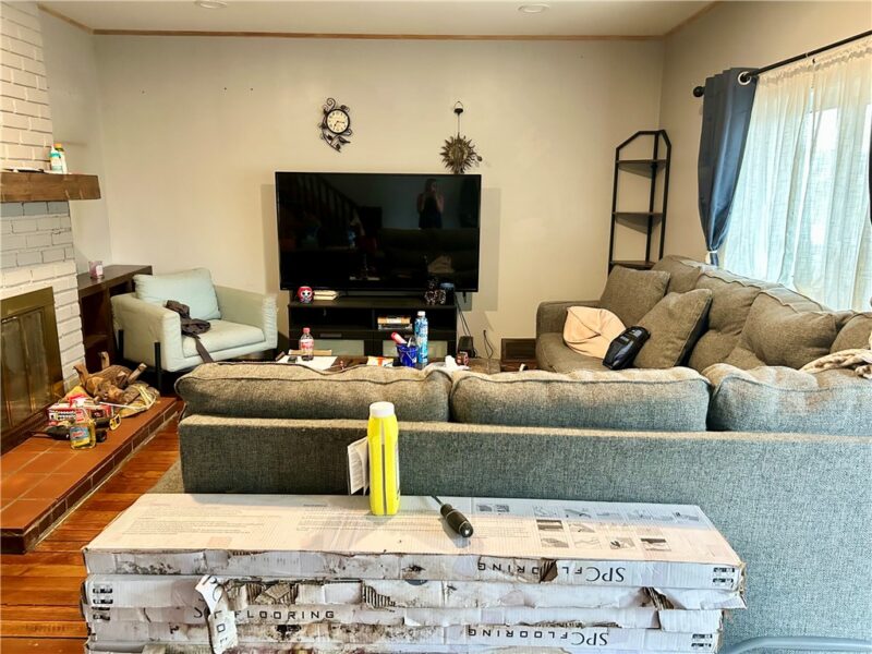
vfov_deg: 53.1
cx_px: 436
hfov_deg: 67.3
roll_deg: +0.2
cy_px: 327
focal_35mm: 26
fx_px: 655
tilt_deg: -11.8
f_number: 1.5
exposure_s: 1/60
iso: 500
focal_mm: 5.7
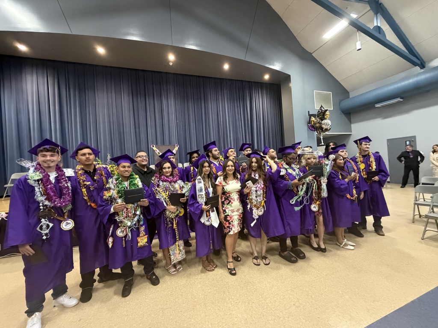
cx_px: 219
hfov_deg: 102.1
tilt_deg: +0.7
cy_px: 164
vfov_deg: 85.7
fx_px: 177
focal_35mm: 14
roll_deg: +3.8
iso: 800
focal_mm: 2.22
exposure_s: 1/60
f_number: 2.2
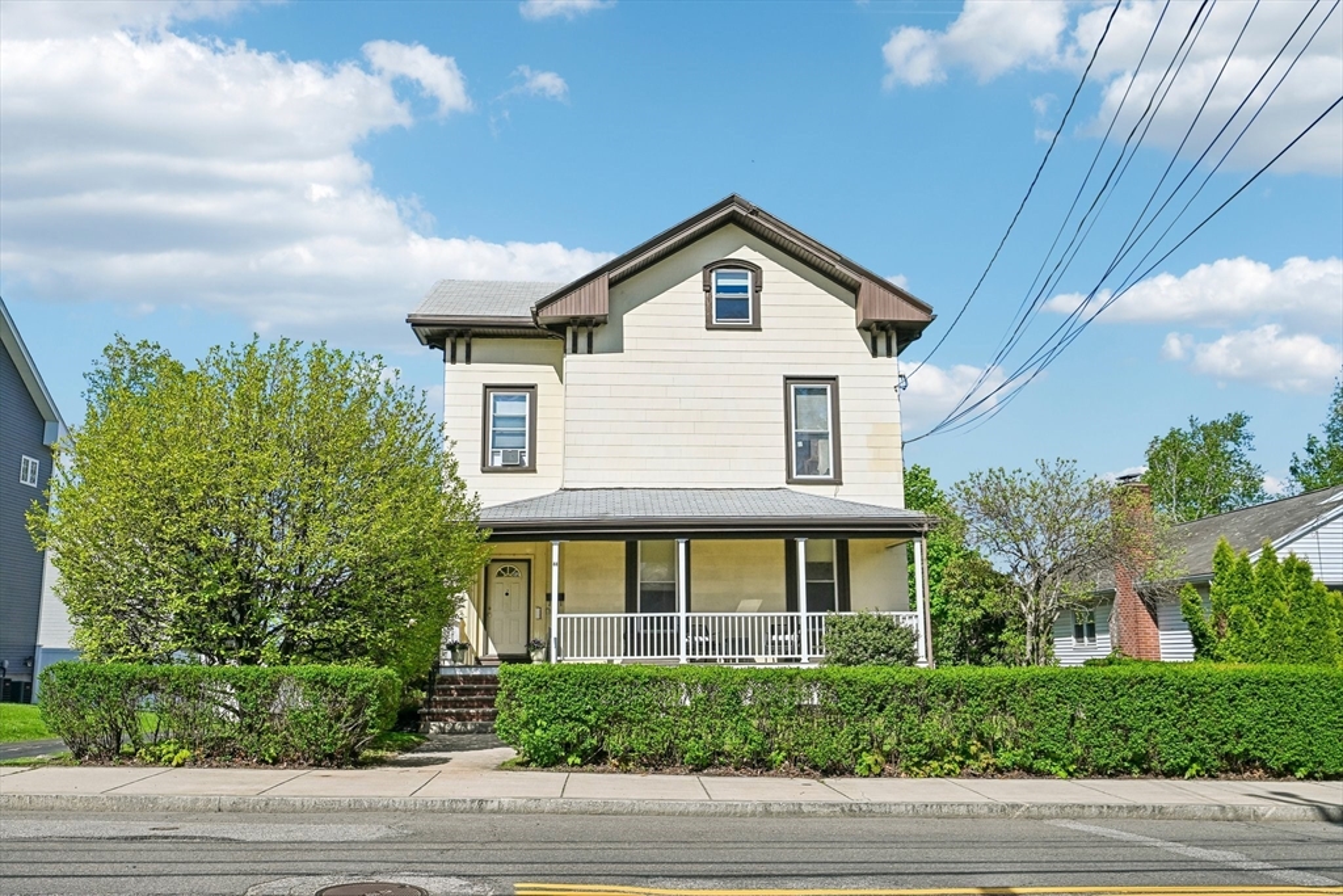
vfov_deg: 43.6
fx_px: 1119
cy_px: 448
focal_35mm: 30
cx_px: 672
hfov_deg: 61.9
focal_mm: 30
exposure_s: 1/2000
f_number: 8
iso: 400
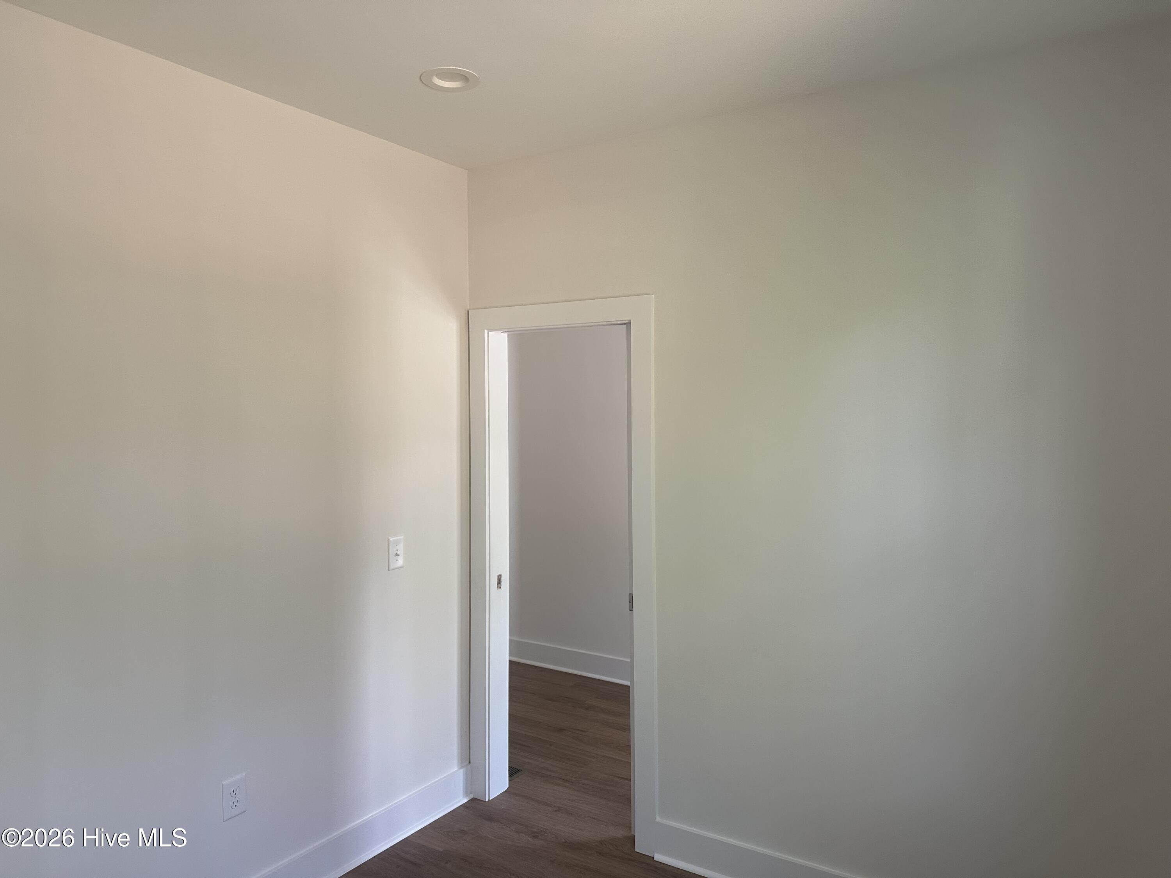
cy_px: 439
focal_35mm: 24
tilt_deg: -0.9
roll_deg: +0.0
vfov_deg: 56.8
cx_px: 586
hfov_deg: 71.6
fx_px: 812
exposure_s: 1/121
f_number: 1.78
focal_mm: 6.86
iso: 160
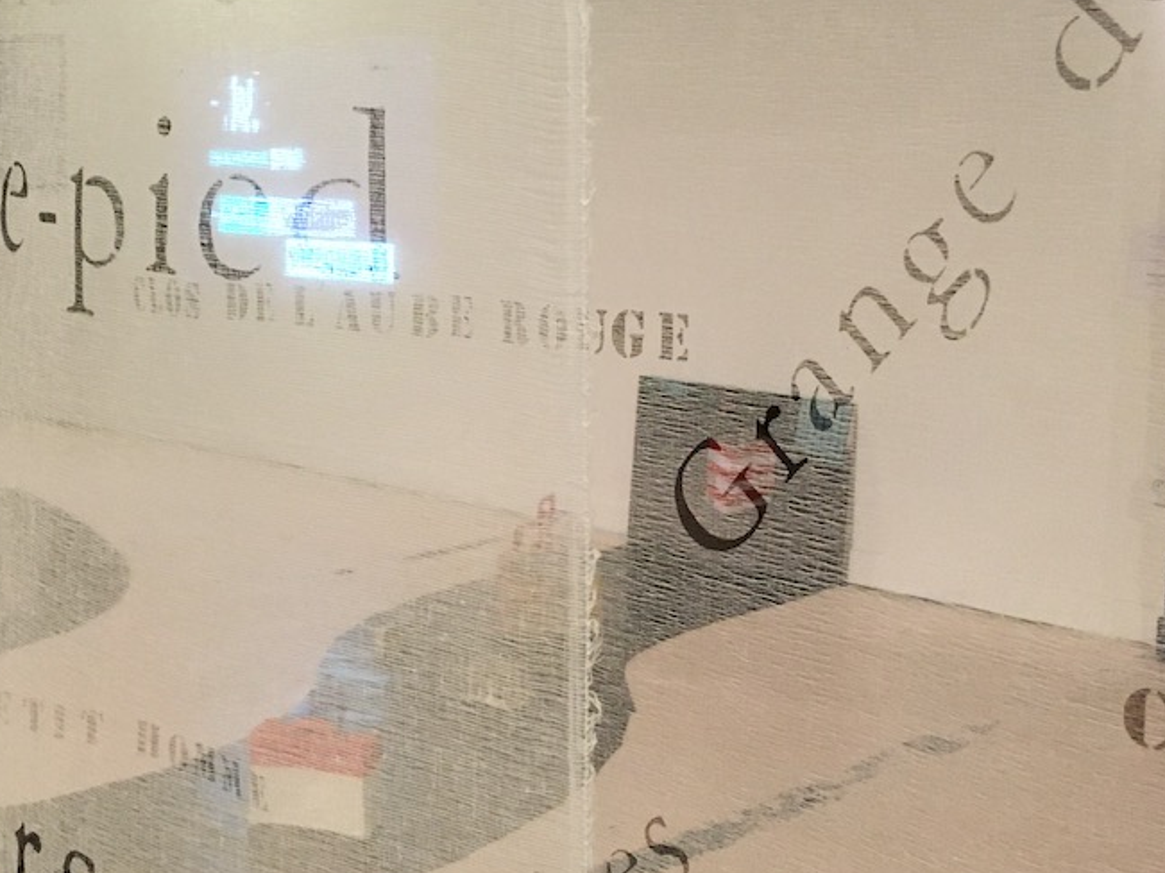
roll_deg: +0.0
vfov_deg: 25.6
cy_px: 324
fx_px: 1918
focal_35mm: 57
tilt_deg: -7.4
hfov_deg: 33.4
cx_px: 374
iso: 250
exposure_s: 1/33
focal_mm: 4.15
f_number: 2.2
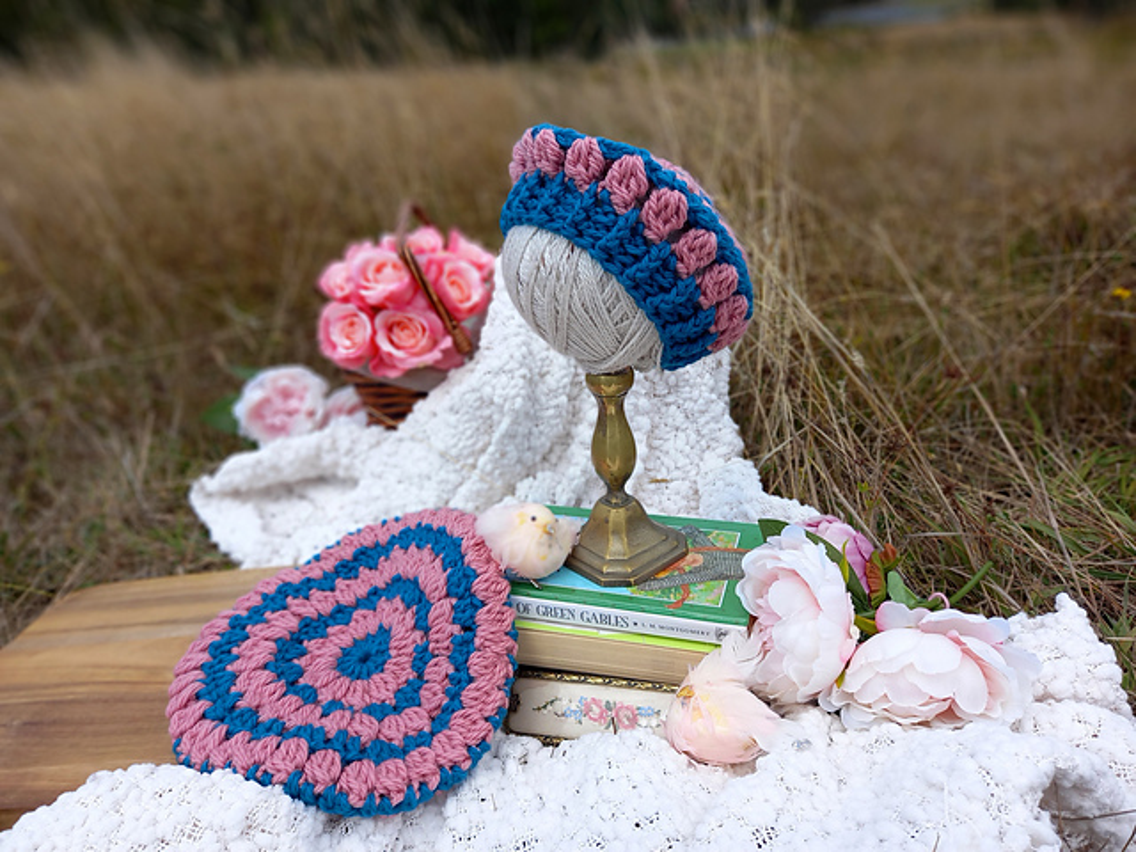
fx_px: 820
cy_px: 426
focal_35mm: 25
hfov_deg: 69.4
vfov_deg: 54.9
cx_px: 568
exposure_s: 1/667
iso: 25
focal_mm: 4.6
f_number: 2
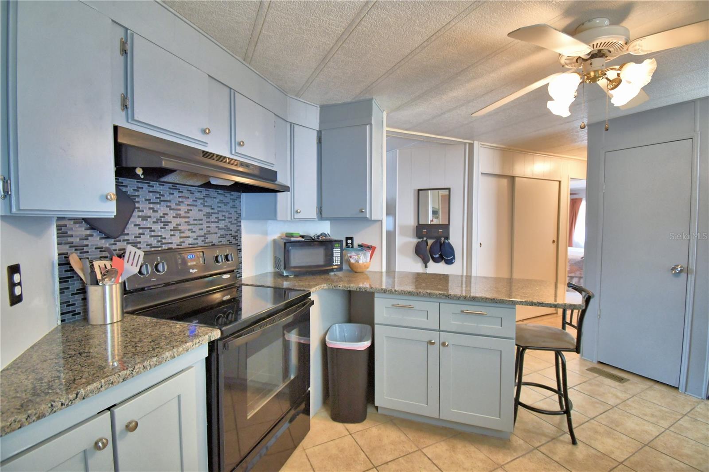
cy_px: 236
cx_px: 354
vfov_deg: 77.3
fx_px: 295
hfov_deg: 100.4
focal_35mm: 15
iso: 640
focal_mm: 10
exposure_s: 1/30
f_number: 4.5
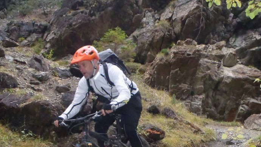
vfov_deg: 24.7
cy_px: 132
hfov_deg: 43.7
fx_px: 325
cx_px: 135
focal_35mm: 47
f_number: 3.5
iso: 800
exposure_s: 1/500
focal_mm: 5
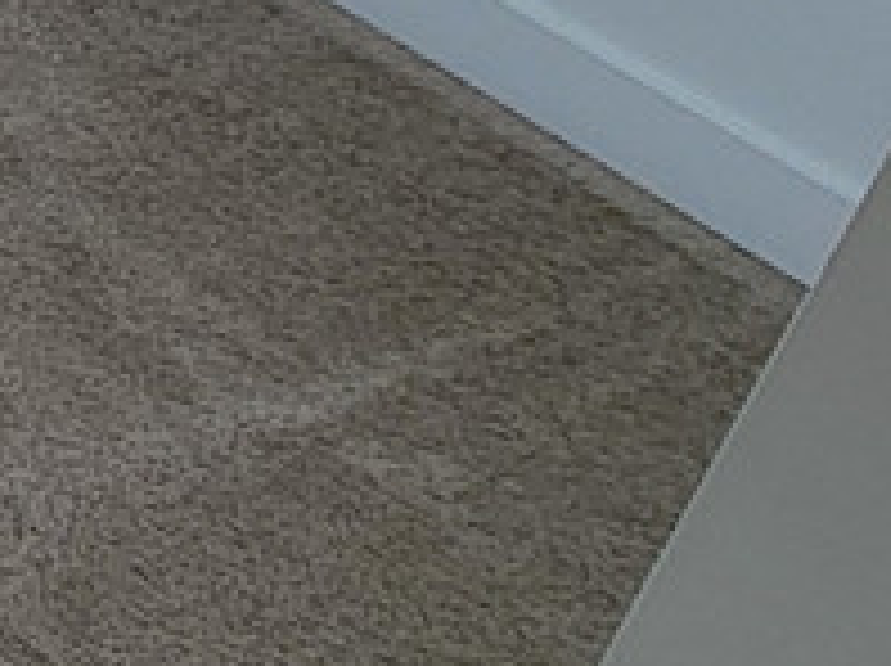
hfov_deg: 11.4
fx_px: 2597
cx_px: -1768
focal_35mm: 101
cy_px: -778
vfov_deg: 12.4
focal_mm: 2.2
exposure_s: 1/120
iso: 64
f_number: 2.2
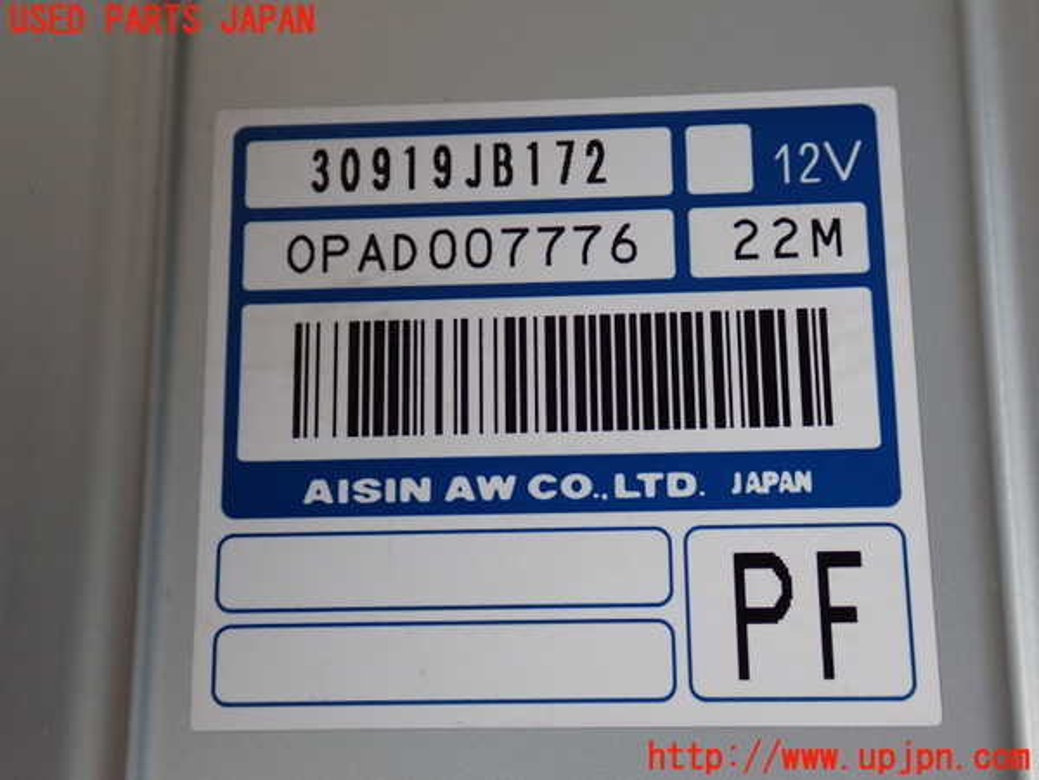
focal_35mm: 44
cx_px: 520
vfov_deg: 32.9
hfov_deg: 42.9
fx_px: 1321
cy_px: 390
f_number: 2.9
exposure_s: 1/50
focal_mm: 7.84
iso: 200
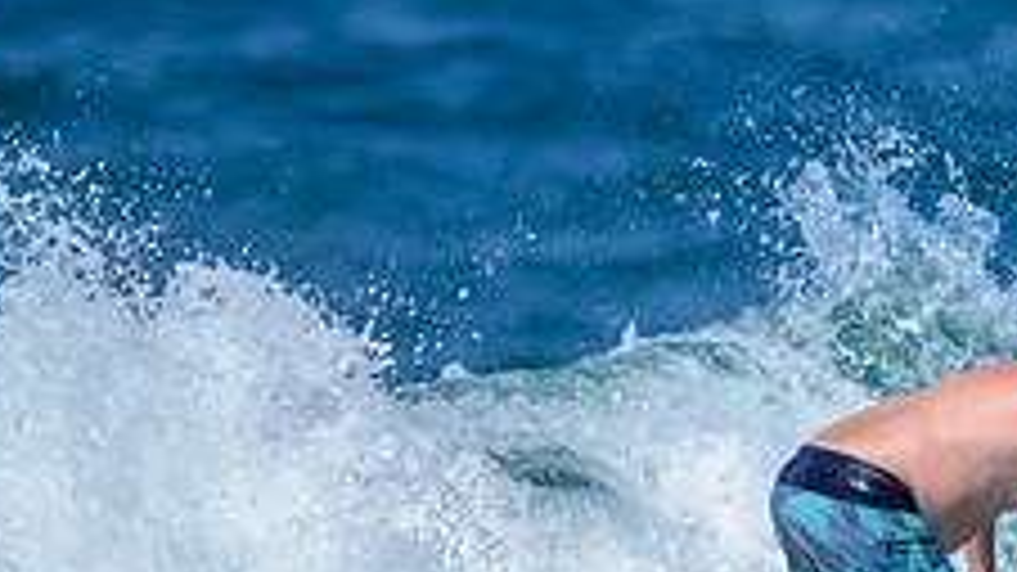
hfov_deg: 0.7
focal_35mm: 2940
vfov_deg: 0.4
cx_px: 935
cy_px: 506
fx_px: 79264
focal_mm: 800
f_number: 6.3
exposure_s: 1/2500
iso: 360
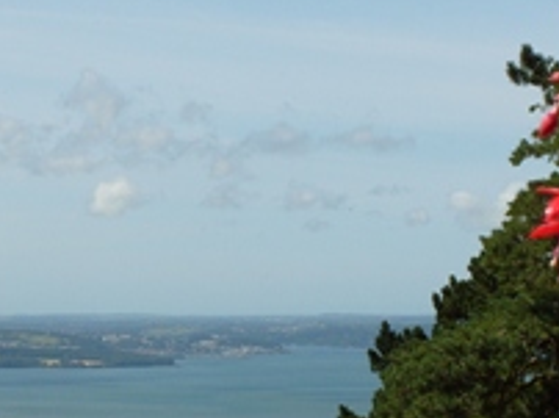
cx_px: 65
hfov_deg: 12.5
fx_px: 2532
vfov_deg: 9.4
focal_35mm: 157
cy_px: 307
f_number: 6.4
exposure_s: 1/500
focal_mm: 13
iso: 80
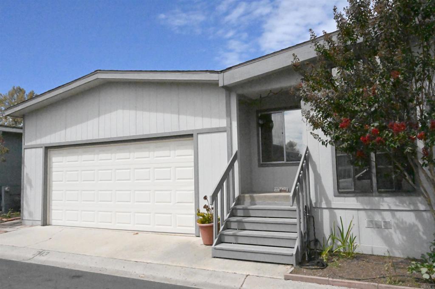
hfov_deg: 65.5
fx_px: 338
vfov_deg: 46.4
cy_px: 144
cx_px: 218
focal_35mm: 28
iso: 40000
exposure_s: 1/20000
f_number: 22
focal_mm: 28
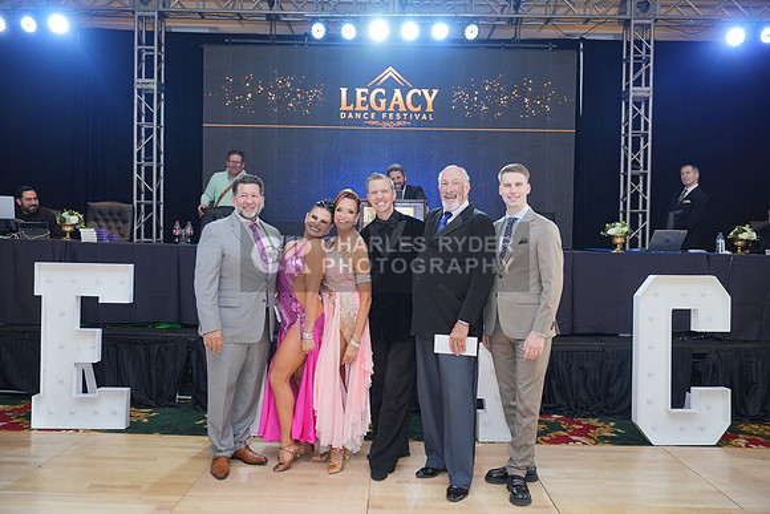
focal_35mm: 30
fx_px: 642
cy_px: 257
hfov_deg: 61.9
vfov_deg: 43.6
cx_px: 385
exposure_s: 1/200
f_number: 4
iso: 1250
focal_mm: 30
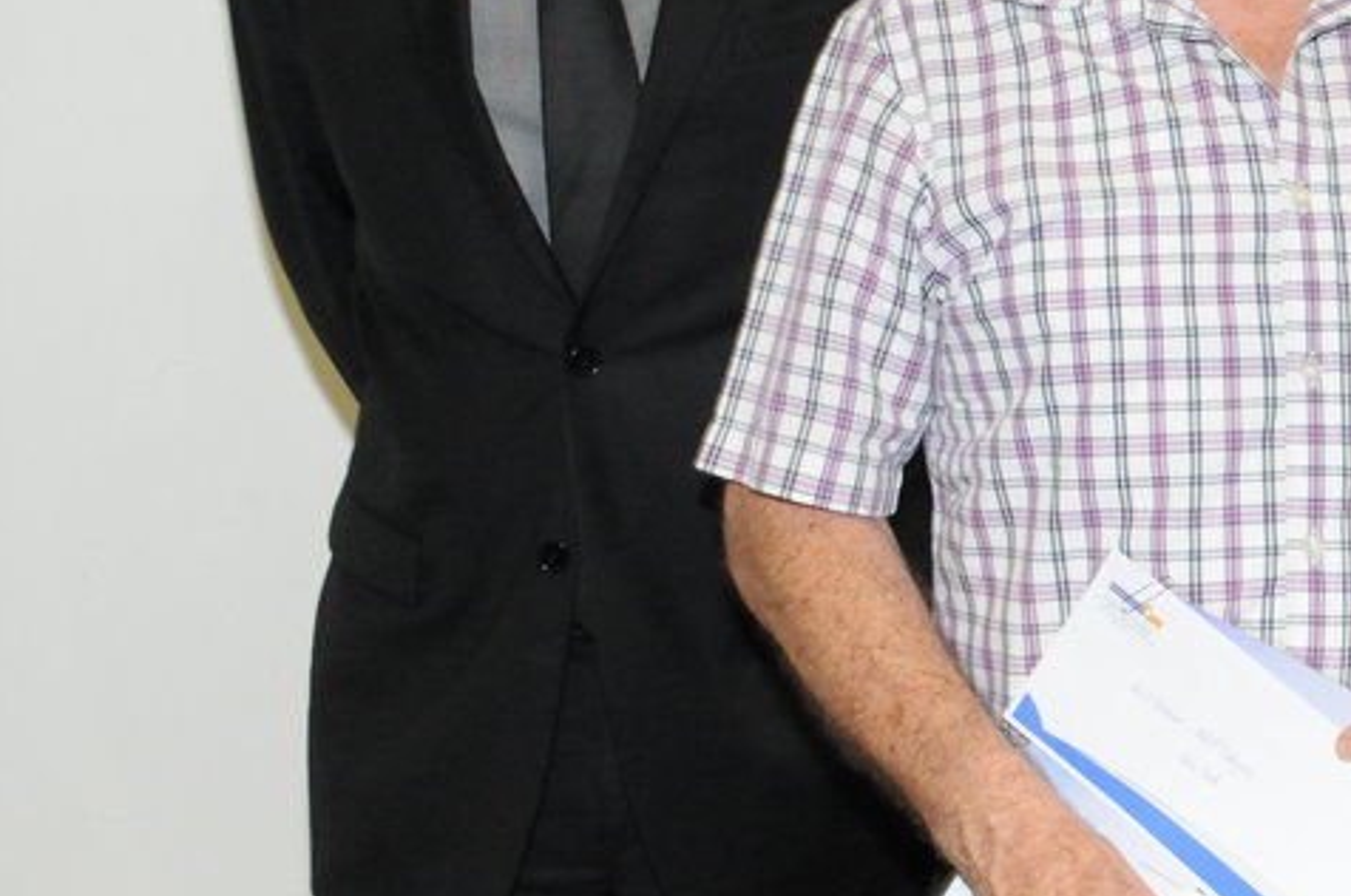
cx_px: 1320
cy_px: 45
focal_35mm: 85
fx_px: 3187
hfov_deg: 23.1
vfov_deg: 15.8
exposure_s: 1/13
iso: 2000
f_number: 9
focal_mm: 27
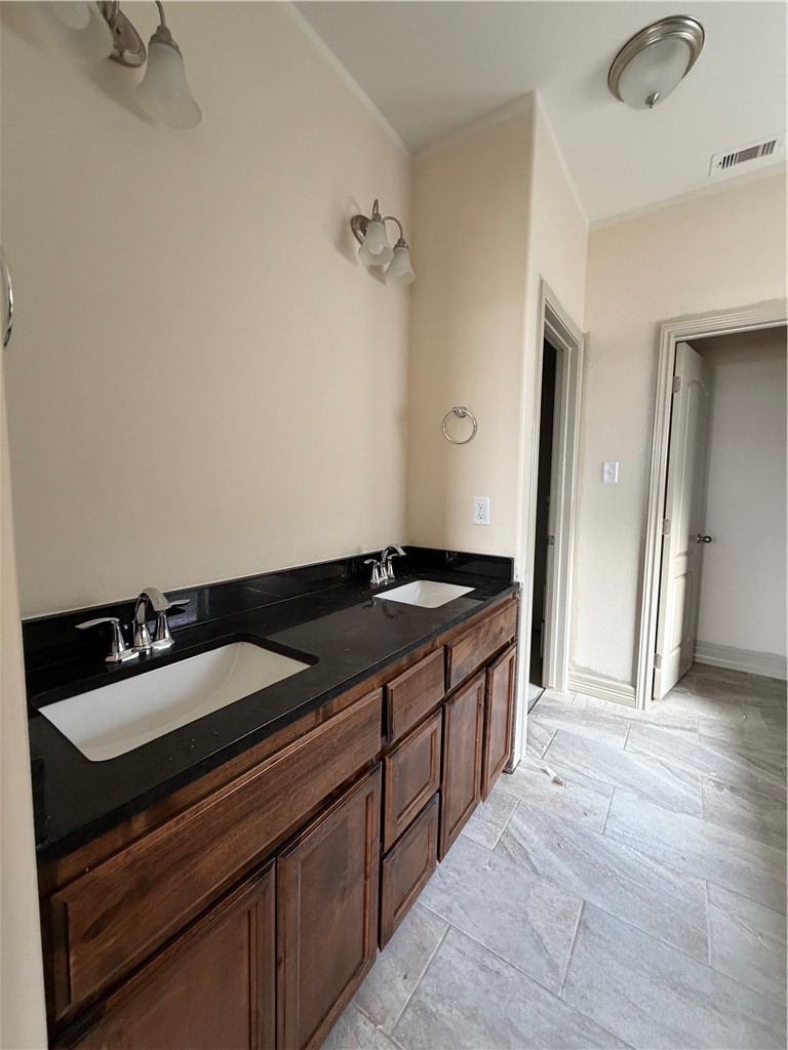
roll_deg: -0.5
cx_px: 394
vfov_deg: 102.1
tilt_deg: -4.4
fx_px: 425
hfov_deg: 85.7
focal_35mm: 14
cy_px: 525
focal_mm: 2.22
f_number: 2.2
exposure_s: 1/60
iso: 400
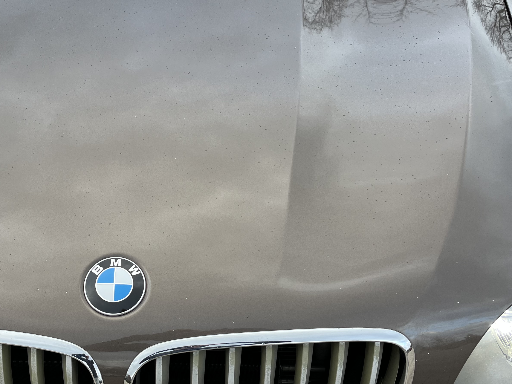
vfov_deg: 32.7
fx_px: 651
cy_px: 238
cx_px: 145
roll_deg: +3.1
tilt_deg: -37.5
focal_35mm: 44
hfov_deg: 42.0
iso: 40
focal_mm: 5.1
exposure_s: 1/122
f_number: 1.6
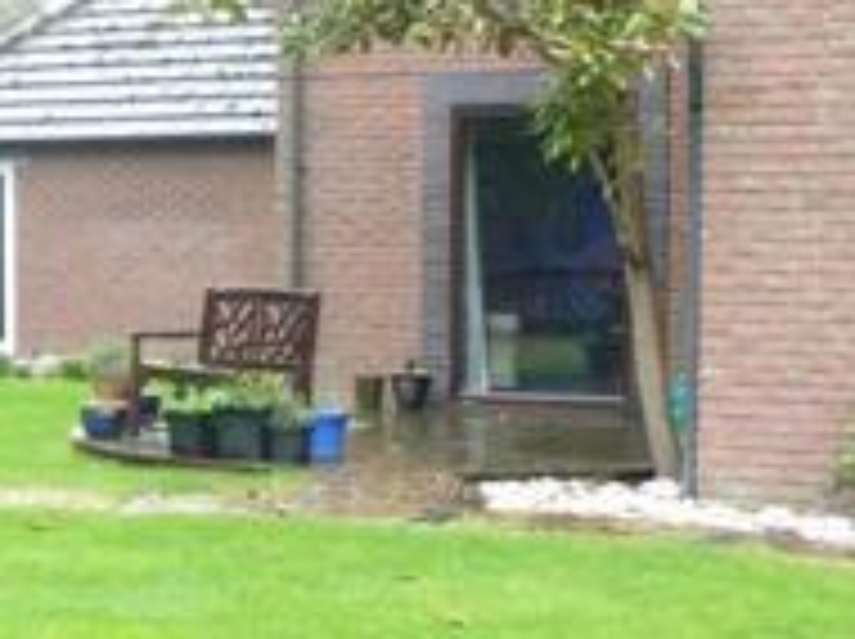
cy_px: 396
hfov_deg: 22.2
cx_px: -4
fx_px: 2097
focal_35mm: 85
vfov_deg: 17.3
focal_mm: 6
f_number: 2.8
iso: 100
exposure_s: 1/20
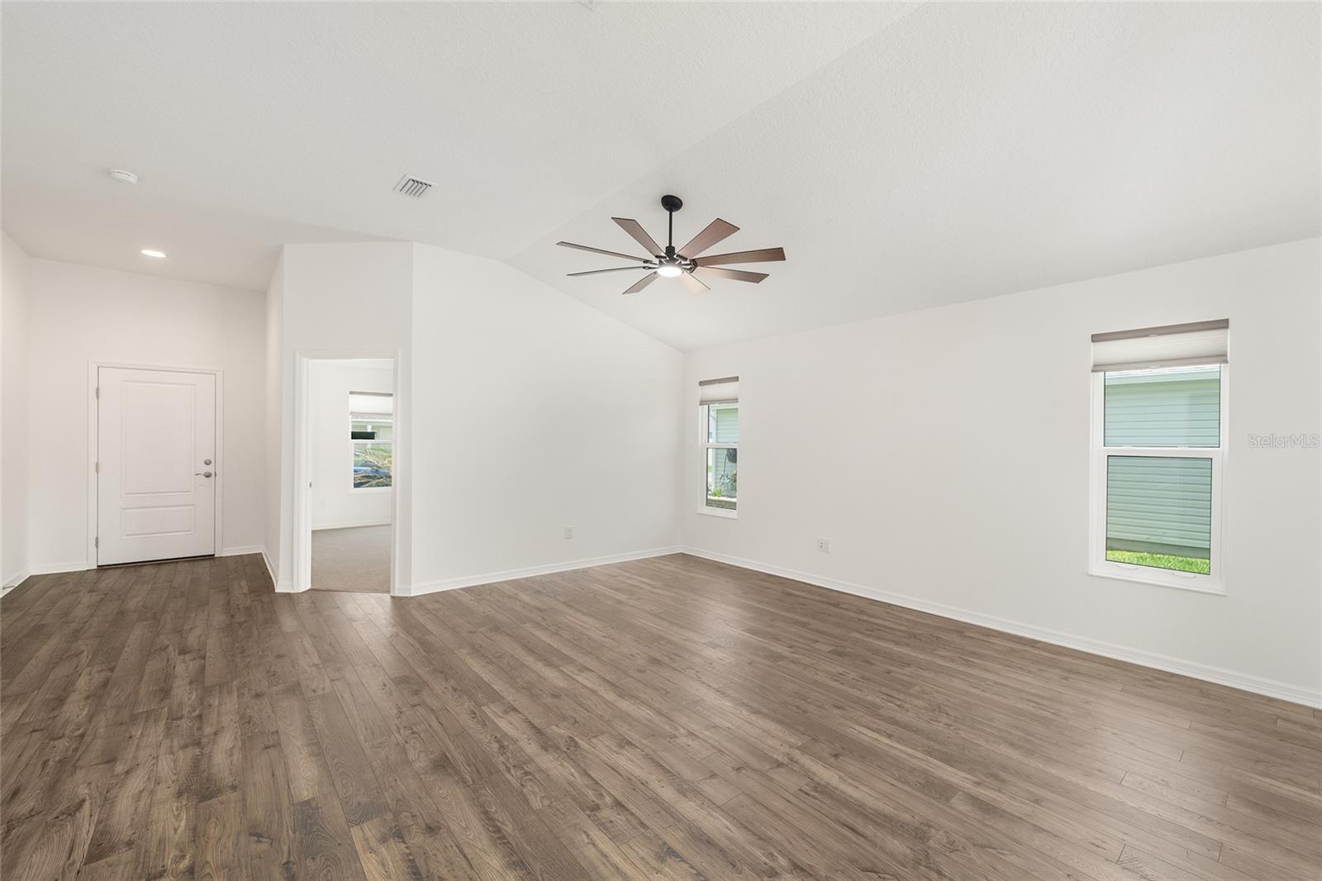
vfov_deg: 81.2
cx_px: 661
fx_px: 514
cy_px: 440
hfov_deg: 104.3
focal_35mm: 14
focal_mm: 14
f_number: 8
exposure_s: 1/25
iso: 320
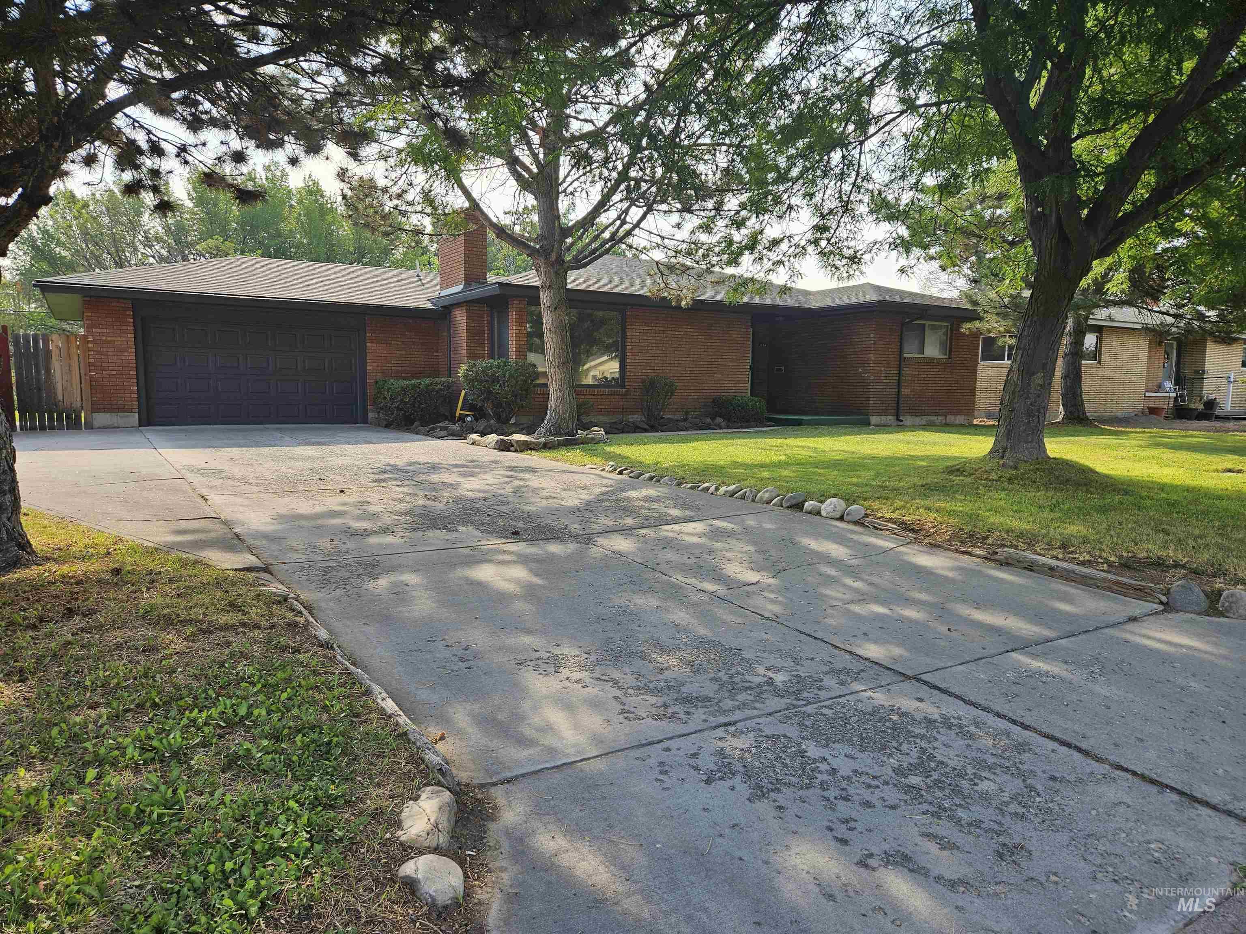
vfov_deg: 58.9
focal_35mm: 23
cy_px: 467
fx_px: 828
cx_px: 623
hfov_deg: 73.9
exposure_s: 1/574
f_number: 1.8
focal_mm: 5.4
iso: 25
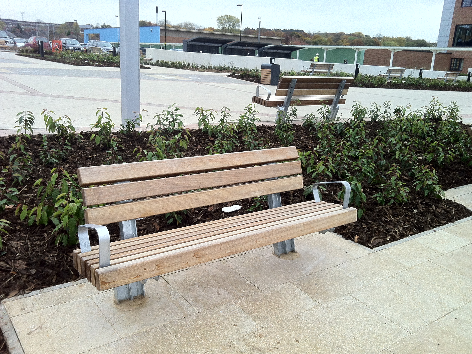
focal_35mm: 36
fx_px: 491
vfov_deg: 39.7
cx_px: 237
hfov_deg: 51.4
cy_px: 180
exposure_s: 1/132
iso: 80
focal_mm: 3.85
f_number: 2.8
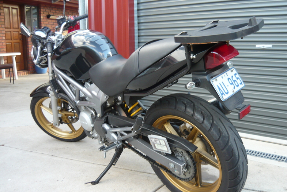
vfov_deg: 37.8
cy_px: 96
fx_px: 279
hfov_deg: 54.4
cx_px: 142
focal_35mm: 35
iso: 100
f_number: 2.8
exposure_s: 1/40
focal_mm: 5.5
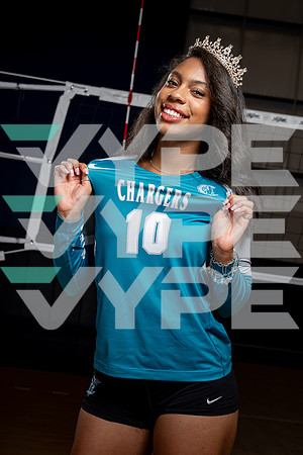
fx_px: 783
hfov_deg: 21.9
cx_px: 152
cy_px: 228
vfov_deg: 32.4
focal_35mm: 62
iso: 100
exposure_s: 1/250
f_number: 8
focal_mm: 62
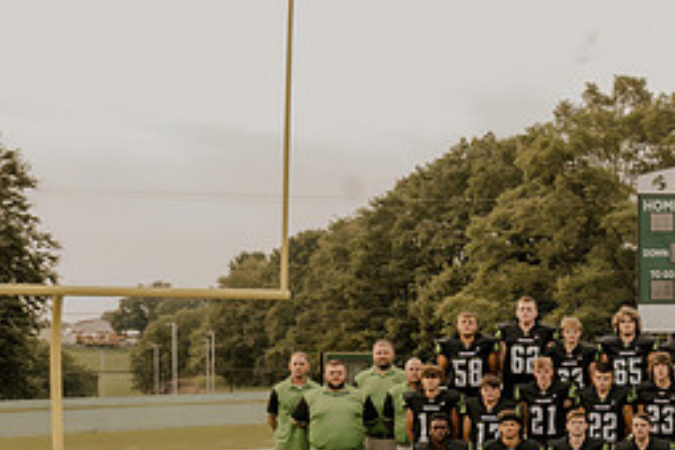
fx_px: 1087
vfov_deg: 23.1
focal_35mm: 58
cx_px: 701
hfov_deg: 31.4
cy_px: 342
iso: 400
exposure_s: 1/250
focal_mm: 24
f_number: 5
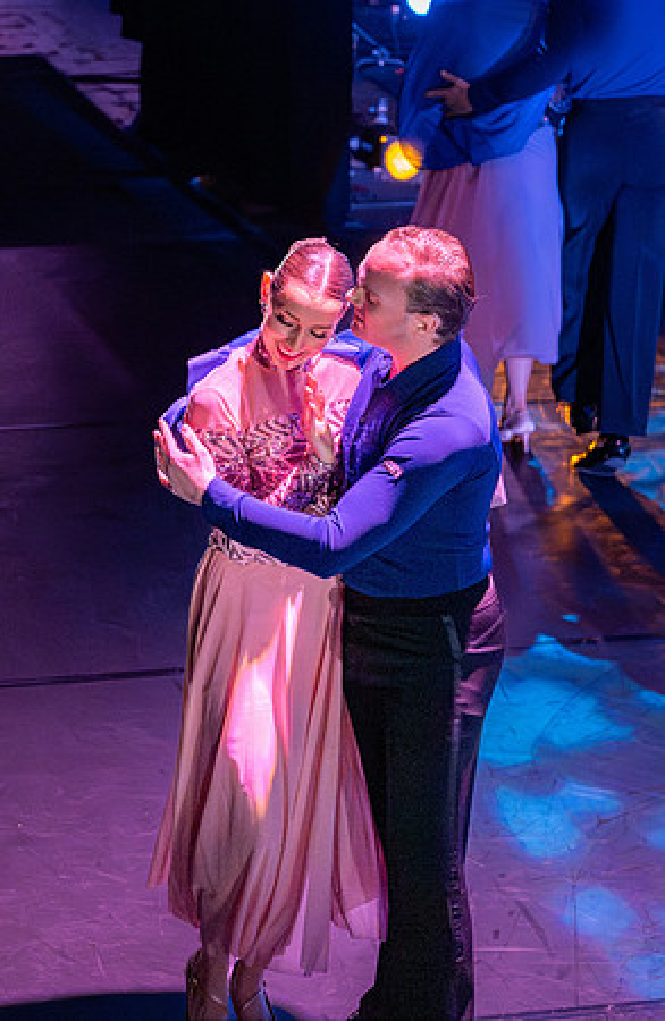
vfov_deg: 15.1
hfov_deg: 9.9
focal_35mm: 136
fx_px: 3837
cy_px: 364
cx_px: 311
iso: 4000
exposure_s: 1/200
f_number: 2.8
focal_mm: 70
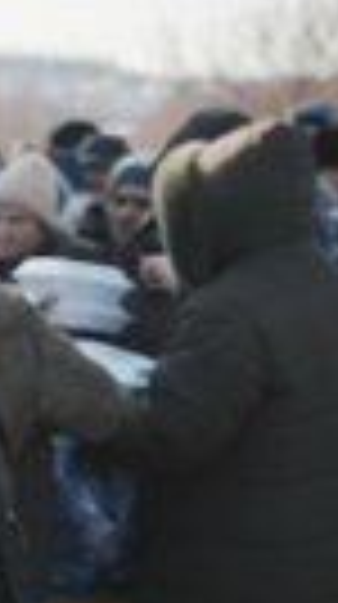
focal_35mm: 119
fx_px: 1903
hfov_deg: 9.4
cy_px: 452
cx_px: -374
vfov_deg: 17.9
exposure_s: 1/1000
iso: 100
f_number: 4
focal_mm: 38
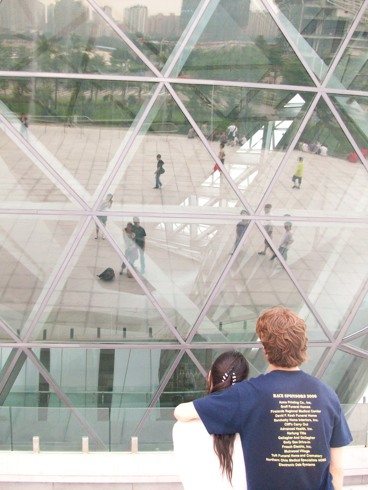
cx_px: 184
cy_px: 245
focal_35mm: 34
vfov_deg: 54.0
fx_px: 482
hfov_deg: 41.8
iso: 160
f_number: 2.8
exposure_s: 1/48.4
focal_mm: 5.7
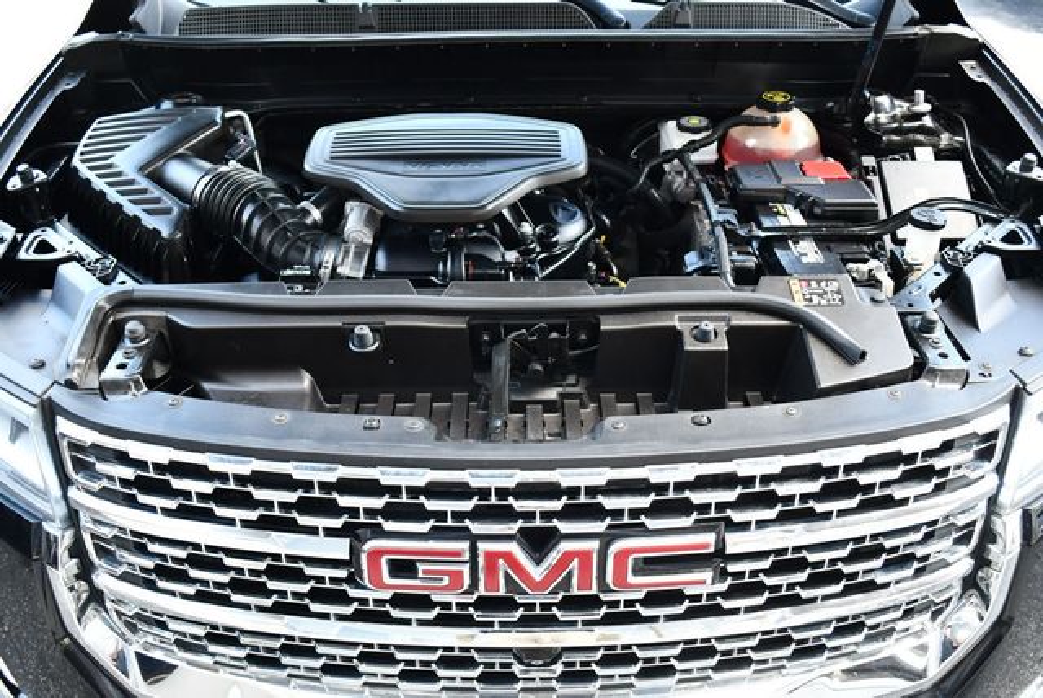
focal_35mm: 36
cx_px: 522
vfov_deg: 36.9
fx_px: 1044
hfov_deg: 53.1
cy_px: 349
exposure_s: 1/200
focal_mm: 18
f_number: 3.5
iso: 800
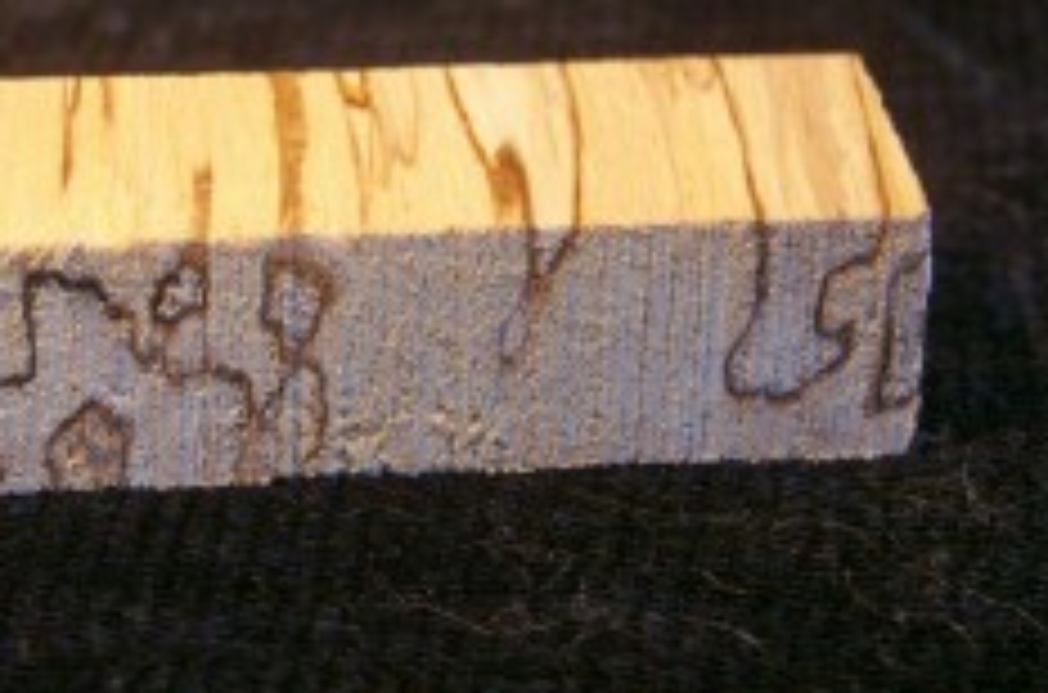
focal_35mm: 129
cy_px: 272
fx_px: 3745
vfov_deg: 10.6
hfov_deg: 15.9
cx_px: 324
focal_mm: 50
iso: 800
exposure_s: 1/100
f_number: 5
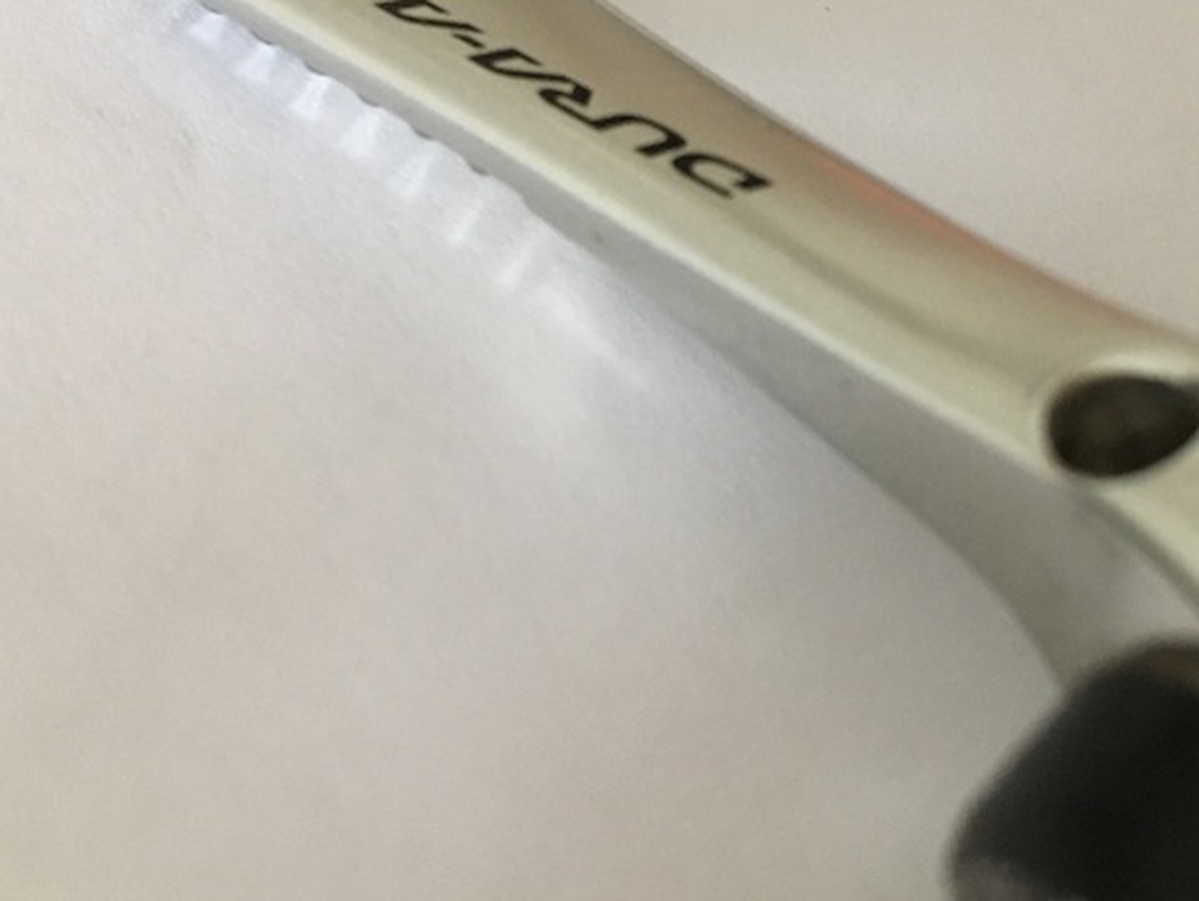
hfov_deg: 38.5
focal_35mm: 48
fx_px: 1664
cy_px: 300
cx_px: 911
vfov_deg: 30.1
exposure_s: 1/20
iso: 200
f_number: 2.2
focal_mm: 4.15
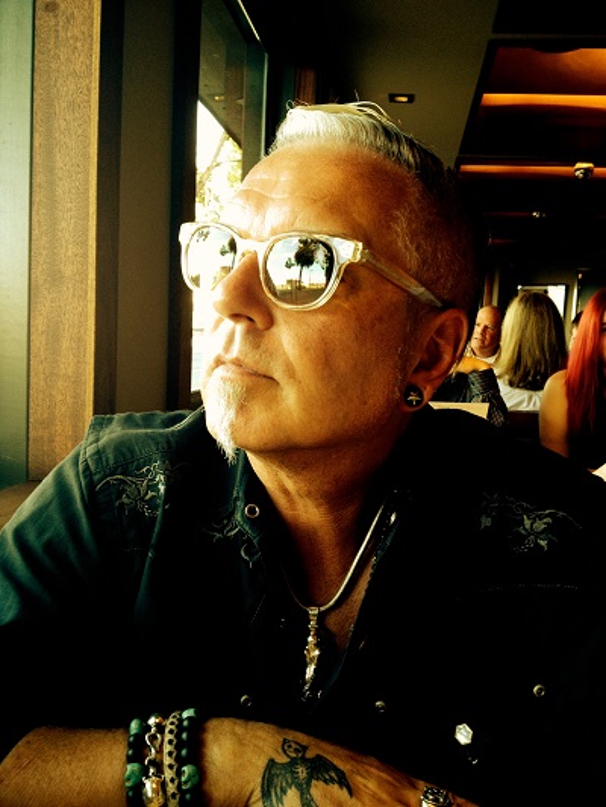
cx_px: 303
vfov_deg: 52.6
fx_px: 817
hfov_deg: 40.7
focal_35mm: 35
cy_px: 404
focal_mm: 4.28
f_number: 2.4
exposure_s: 1/24
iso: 50
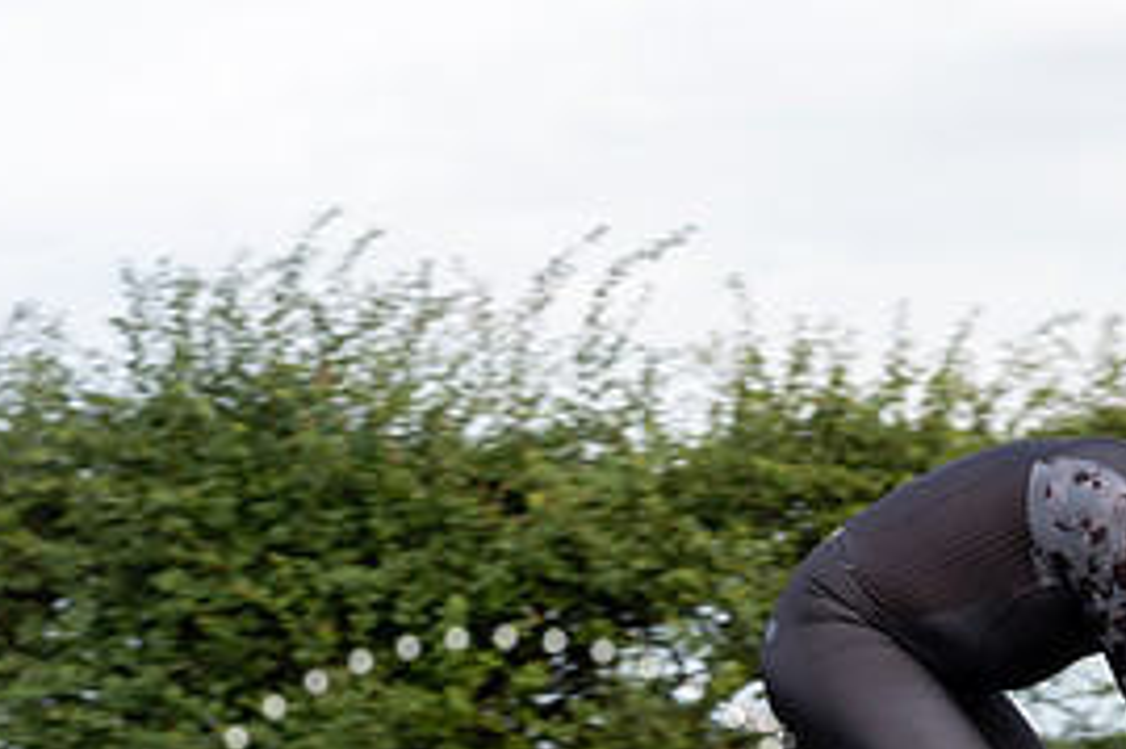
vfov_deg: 8.0
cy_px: 805
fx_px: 5345
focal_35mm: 171
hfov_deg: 11.9
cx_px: 1155
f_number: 4
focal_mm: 74
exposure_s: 1/640
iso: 160
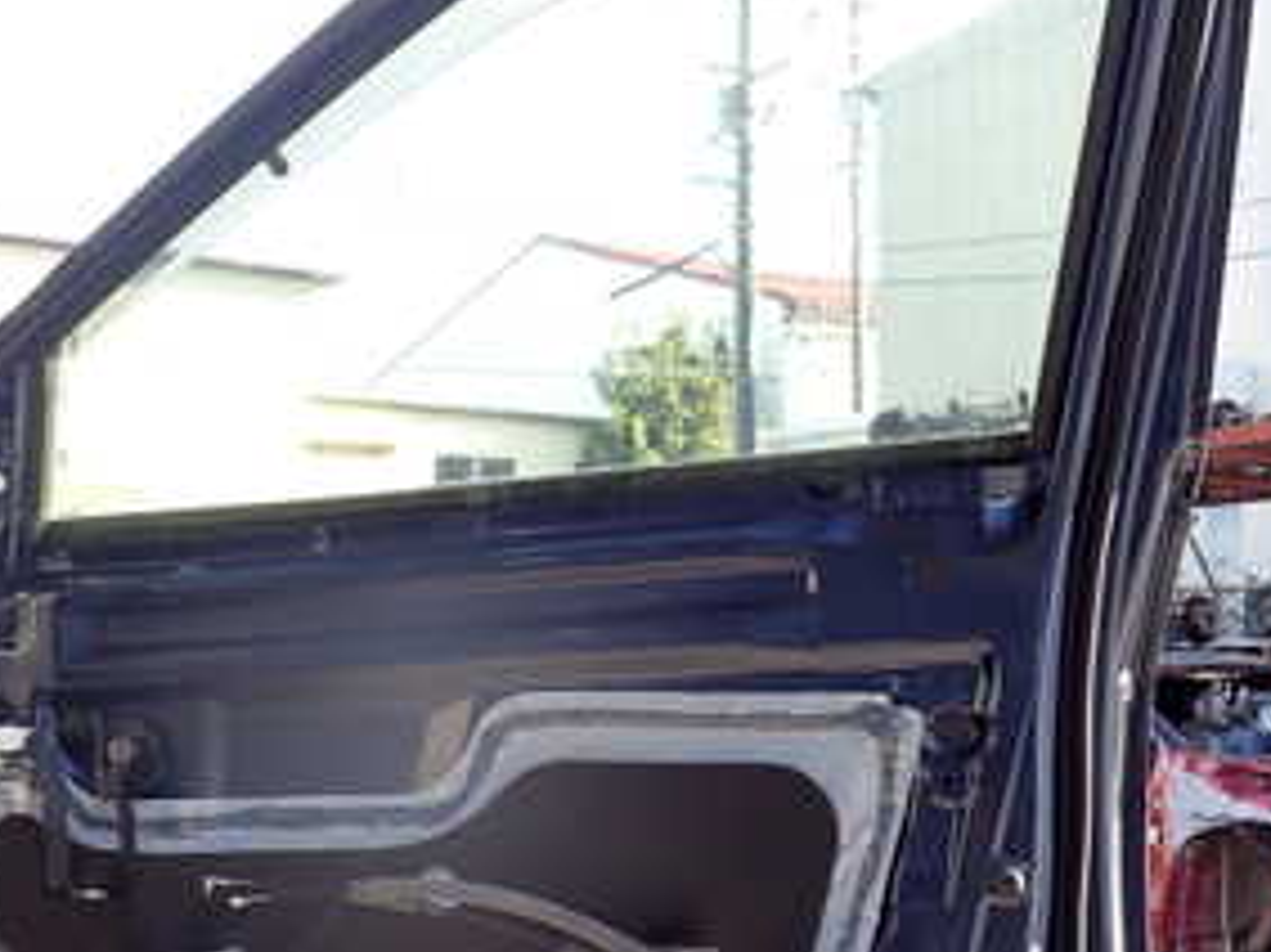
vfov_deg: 27.4
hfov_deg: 36.2
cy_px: 597
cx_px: 593
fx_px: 1945
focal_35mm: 53
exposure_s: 1/125
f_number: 2.8
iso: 100
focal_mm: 4.5
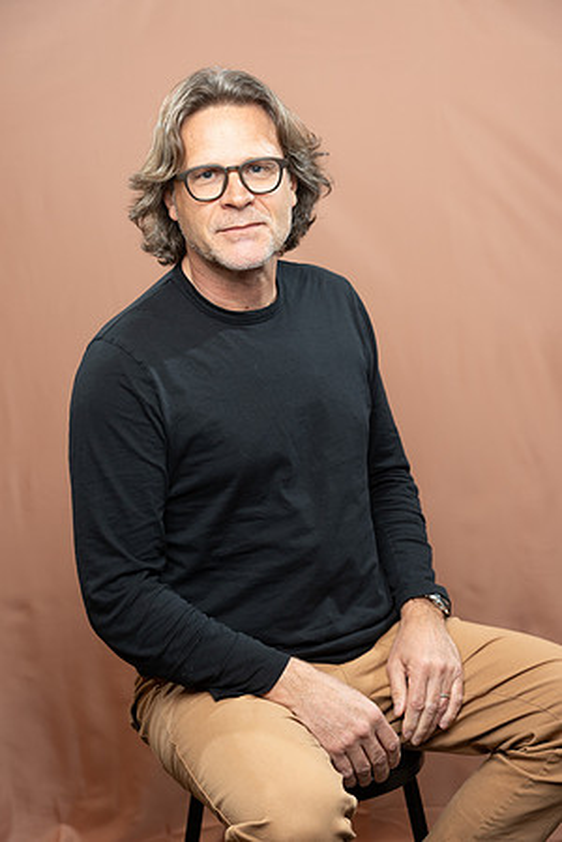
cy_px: 421
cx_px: 281
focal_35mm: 60
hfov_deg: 22.6
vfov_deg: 33.4
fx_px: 1405
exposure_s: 1/160
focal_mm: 60
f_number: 4
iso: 320
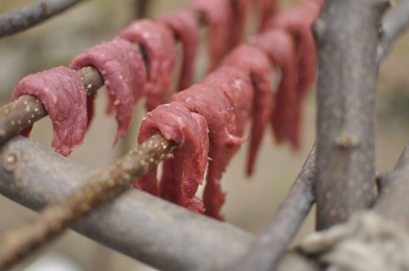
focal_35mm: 52
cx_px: 204
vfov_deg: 25.7
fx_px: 596
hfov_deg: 37.9
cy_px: 136
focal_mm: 35
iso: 200
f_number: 1.8
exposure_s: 1/2000
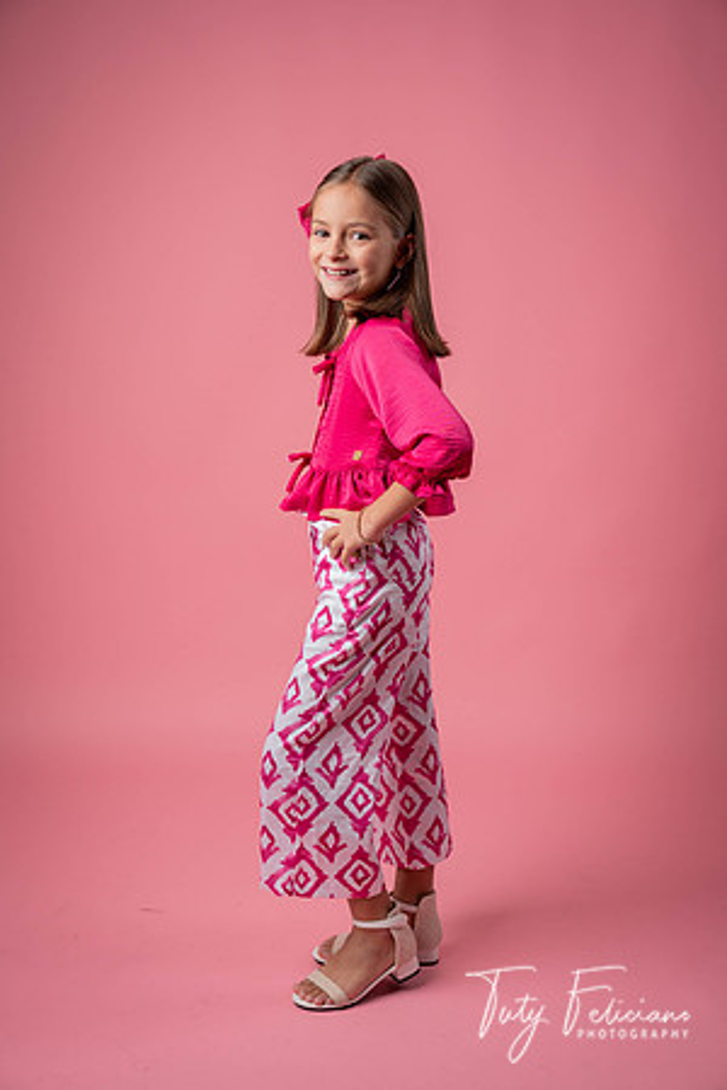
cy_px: 545
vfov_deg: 39.6
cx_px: 364
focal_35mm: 50
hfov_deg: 27.0
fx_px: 1514
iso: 64
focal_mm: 50
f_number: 4.5
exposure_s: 1/160
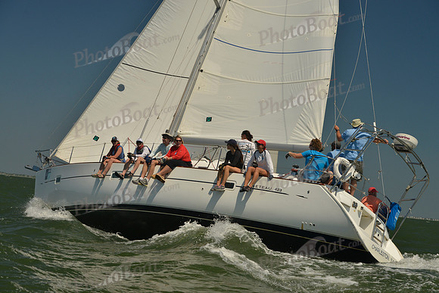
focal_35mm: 70
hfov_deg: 28.8
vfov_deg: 19.5
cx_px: 220
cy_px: 146
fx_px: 854
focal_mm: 70
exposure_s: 1/1000
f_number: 9
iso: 280
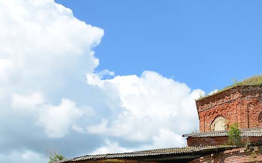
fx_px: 544
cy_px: 195
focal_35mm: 76
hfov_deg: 25.6
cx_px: 270
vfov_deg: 16.4
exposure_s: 1/250
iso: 100
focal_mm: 21
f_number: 8
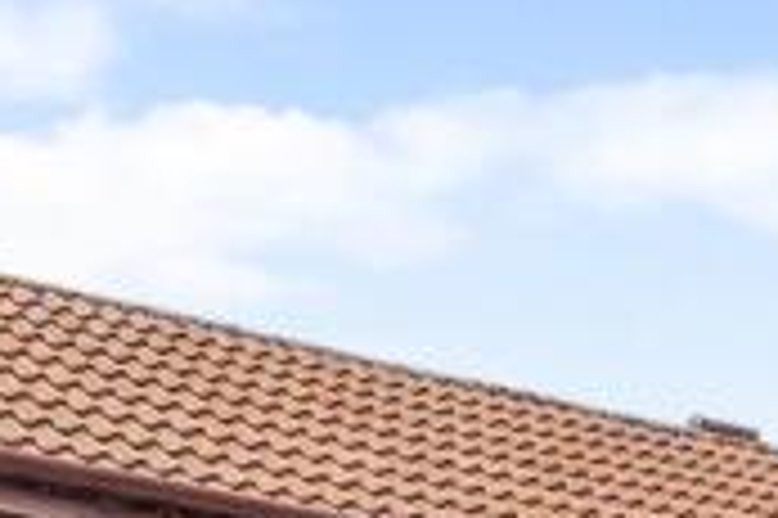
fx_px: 1792
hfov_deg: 24.2
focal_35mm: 83
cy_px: 1232
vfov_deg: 12.8
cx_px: 193
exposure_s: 1/100
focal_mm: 14
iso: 200
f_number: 9
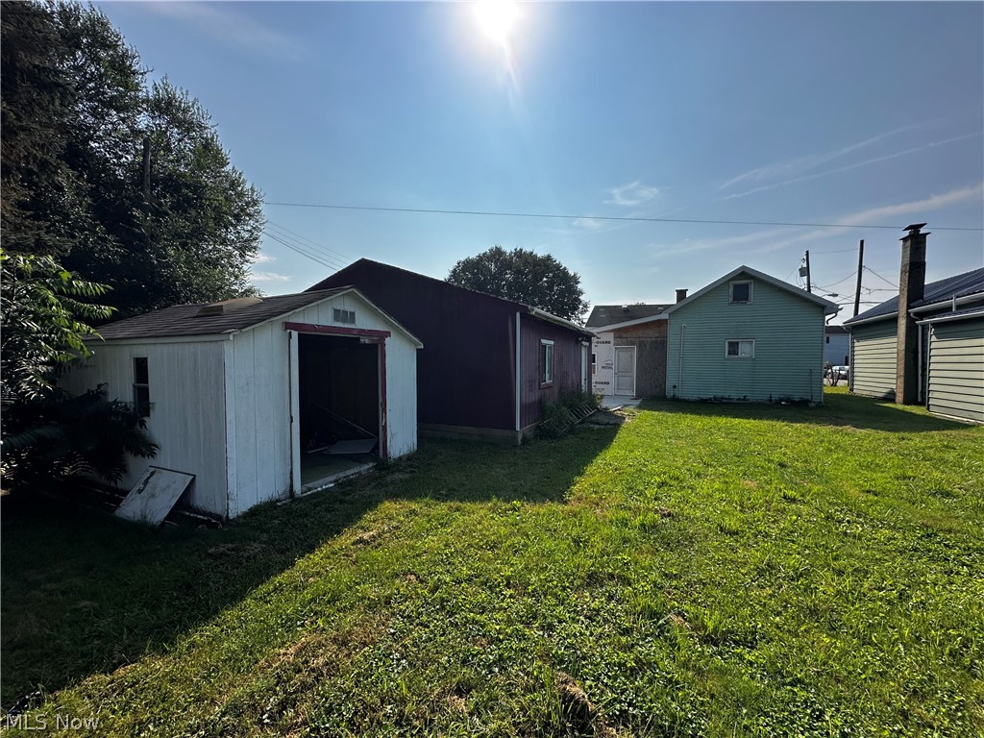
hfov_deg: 102.1
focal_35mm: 14
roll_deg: +0.1
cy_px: 369
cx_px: 492
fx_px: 398
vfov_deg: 85.7
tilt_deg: -3.1
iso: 50
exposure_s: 1/3300
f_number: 2.2
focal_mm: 2.22
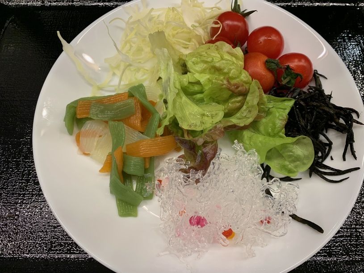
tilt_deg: -67.4
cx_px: 182
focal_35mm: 26
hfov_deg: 67.3
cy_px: 136
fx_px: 273
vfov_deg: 53.1
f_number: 1.8
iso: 64
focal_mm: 4.25
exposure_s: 1/60
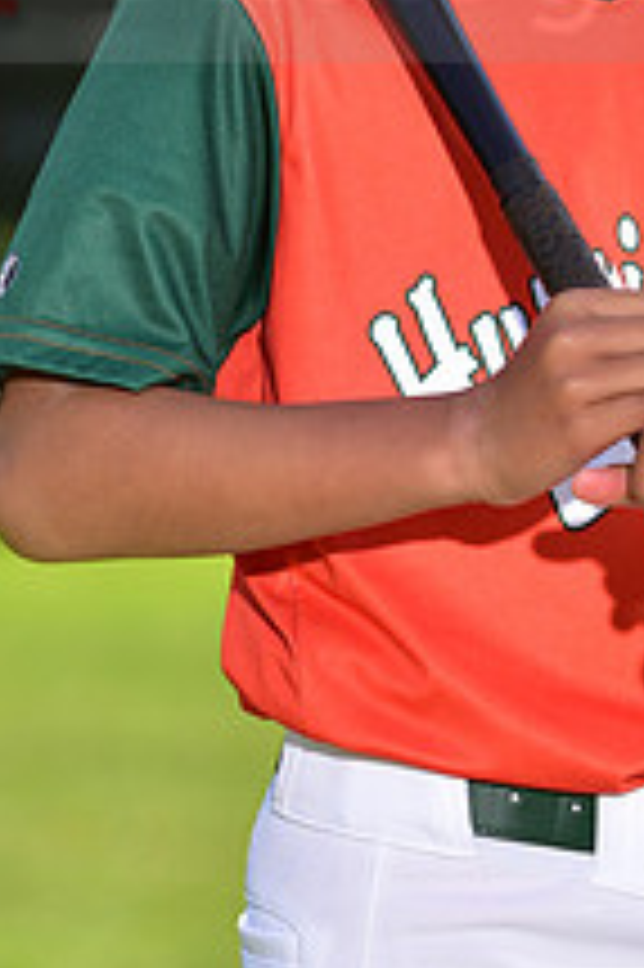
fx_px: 10884
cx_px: 435
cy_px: -81
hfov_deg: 3.4
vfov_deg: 5.1
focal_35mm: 405
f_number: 5.6
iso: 80
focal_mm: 150
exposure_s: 1/200
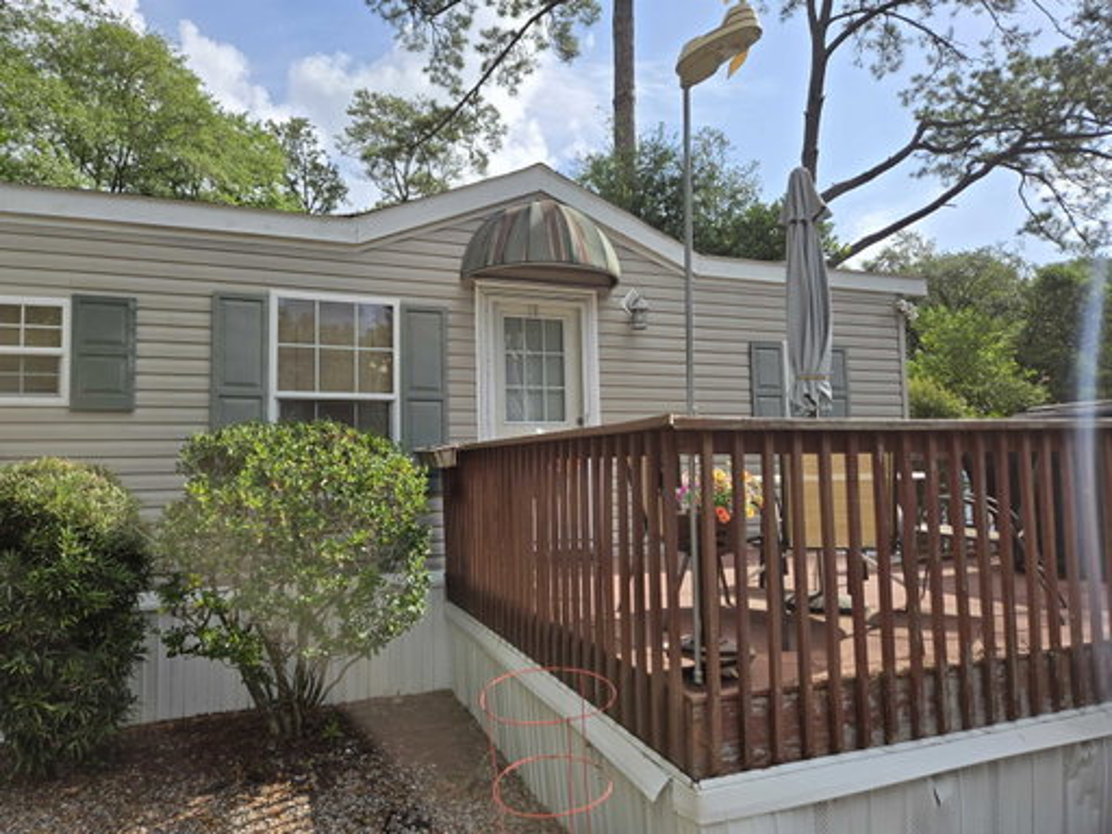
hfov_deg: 73.9
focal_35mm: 23
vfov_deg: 58.9
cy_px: 417
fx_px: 739
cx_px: 556
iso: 25
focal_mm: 5.4
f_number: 1.8
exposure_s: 1/2246
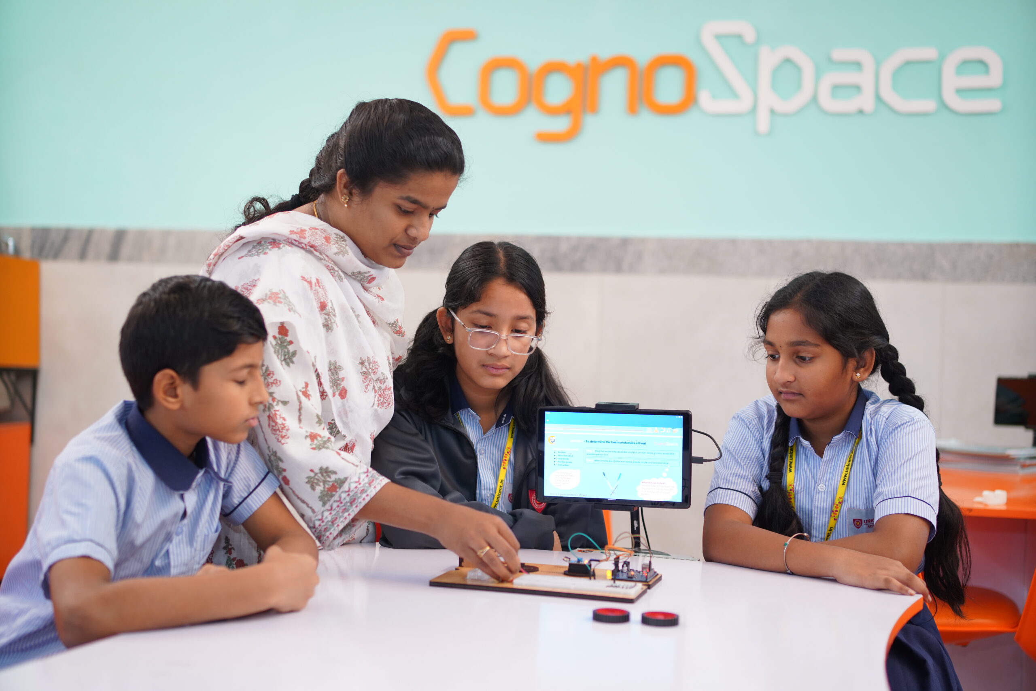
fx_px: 1439
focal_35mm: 50
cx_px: 518
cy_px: 346
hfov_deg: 39.6
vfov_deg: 27.0
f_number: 2
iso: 640
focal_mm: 50
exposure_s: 1/160
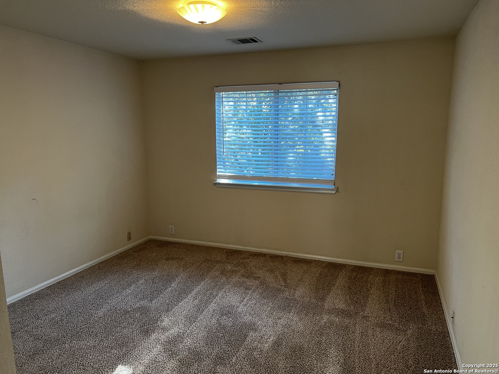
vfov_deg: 53.1
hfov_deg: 67.3
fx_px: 375
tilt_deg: -9.9
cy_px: 187
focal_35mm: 26
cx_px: 250
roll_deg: +0.6
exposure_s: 1/60
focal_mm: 5.7
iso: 125
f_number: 1.5
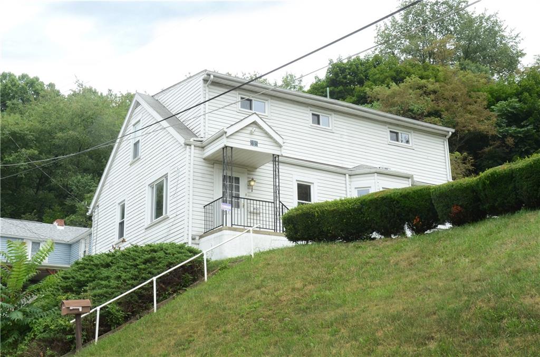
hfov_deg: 39.0
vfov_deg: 26.3
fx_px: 763
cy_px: 178
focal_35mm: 51
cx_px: 270
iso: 800
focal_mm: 34
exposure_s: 1/250
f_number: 16
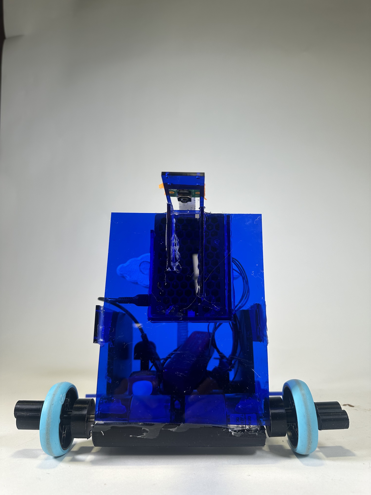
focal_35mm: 24
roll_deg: -0.4
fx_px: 343
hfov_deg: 56.8
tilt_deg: +9.3
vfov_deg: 71.6
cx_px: 186
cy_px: 248
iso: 80
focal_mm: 6.86
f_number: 1.78
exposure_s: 1/491
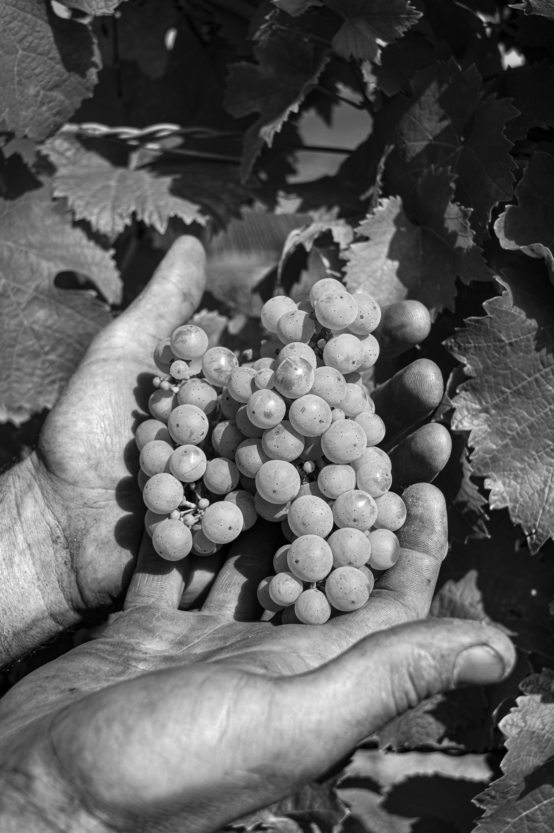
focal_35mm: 45
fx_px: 1041
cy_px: 416
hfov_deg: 29.8
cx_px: 277
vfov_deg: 43.6
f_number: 5
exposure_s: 1/320
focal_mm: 30
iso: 100
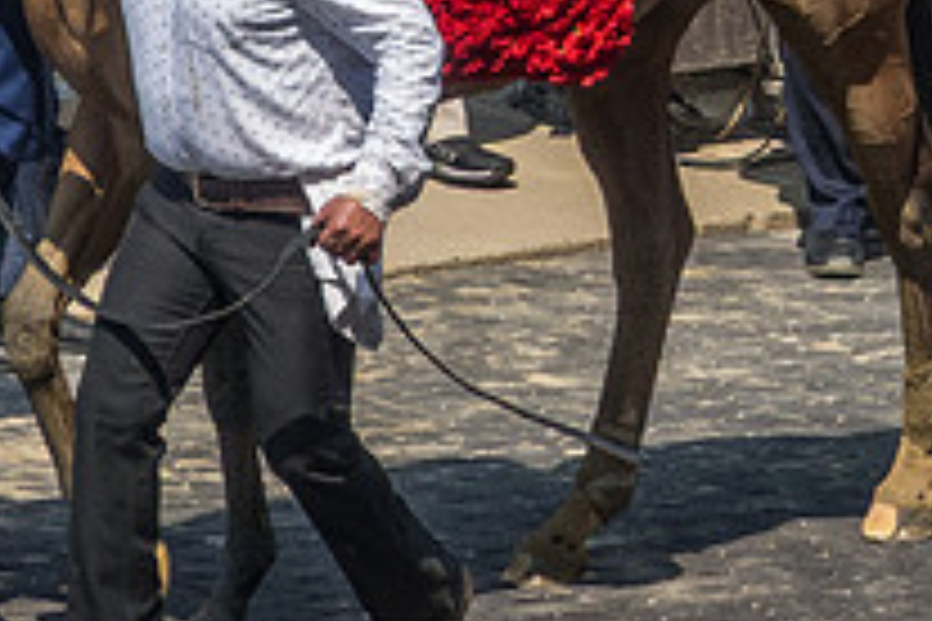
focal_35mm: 990
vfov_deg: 1.4
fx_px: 25628
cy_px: -306
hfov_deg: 2.1
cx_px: 617
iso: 100
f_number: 4.5
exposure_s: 1/800
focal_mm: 72
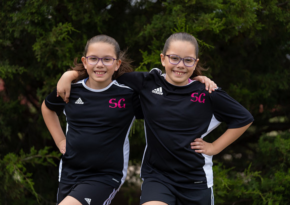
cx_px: 133
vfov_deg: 10.7
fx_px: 1090
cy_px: 100
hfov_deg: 15.2
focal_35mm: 133
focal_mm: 125
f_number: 3.2
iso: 64
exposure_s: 1/320
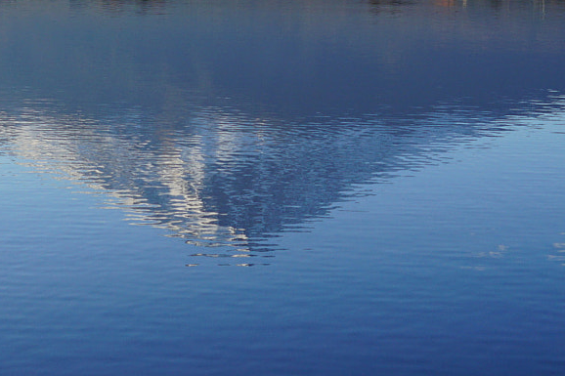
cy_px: -143
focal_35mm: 108
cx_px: 237
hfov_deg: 18.9
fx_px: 1694
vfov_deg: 12.2
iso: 125
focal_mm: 39
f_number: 5.6
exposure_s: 1/640
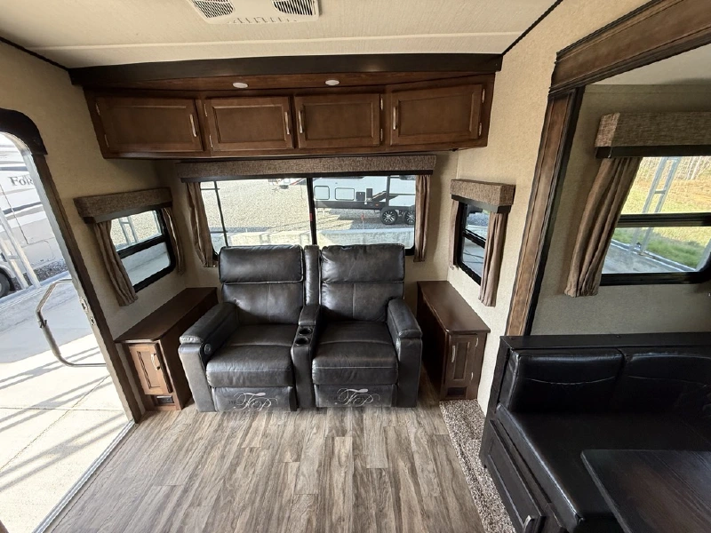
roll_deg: +3.1
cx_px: 356
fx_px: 288
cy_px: 266
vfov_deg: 85.7
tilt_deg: -20.6
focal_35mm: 14
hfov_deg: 102.1
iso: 160
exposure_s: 1/99
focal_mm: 2.22
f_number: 2.2
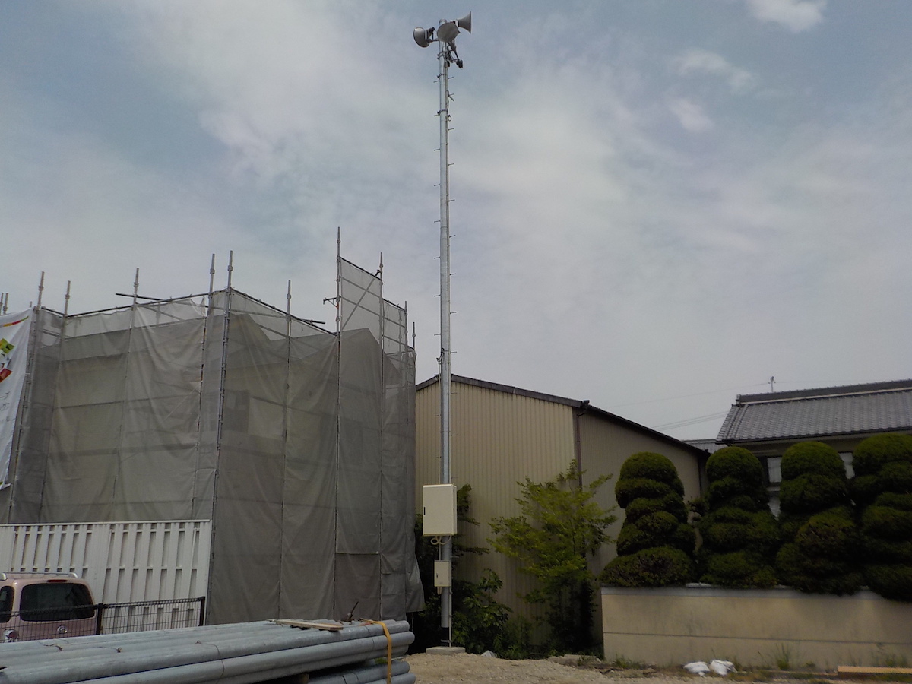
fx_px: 790
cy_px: 342
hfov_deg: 60.0
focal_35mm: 30
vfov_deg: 46.8
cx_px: 456
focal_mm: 4.1
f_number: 6.6
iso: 125
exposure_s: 1/800
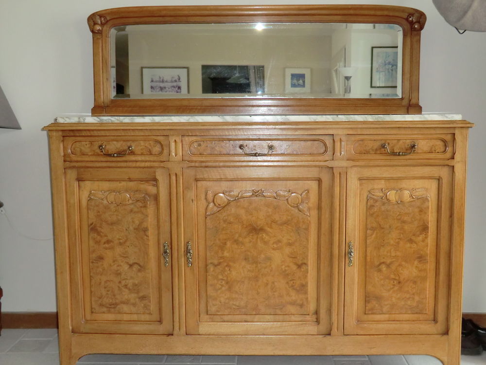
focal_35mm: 40
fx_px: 562
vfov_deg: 36.0
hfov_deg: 46.8
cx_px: 243
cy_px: 182
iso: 400
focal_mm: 7.1
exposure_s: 1/60
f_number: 3.8
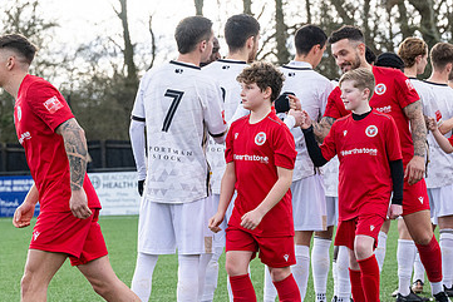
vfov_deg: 9.3
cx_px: 235
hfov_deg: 13.9
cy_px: 204
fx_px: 1863
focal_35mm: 148
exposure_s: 1/2000
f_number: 4
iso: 800
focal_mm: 79
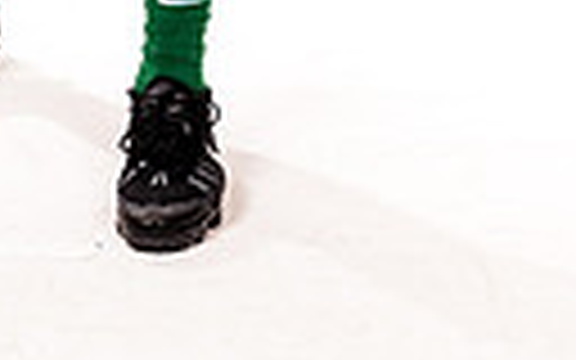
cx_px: 117
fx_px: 3265
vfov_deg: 6.0
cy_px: -558
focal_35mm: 208
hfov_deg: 10.1
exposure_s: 1/400
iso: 800
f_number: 8
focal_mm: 58
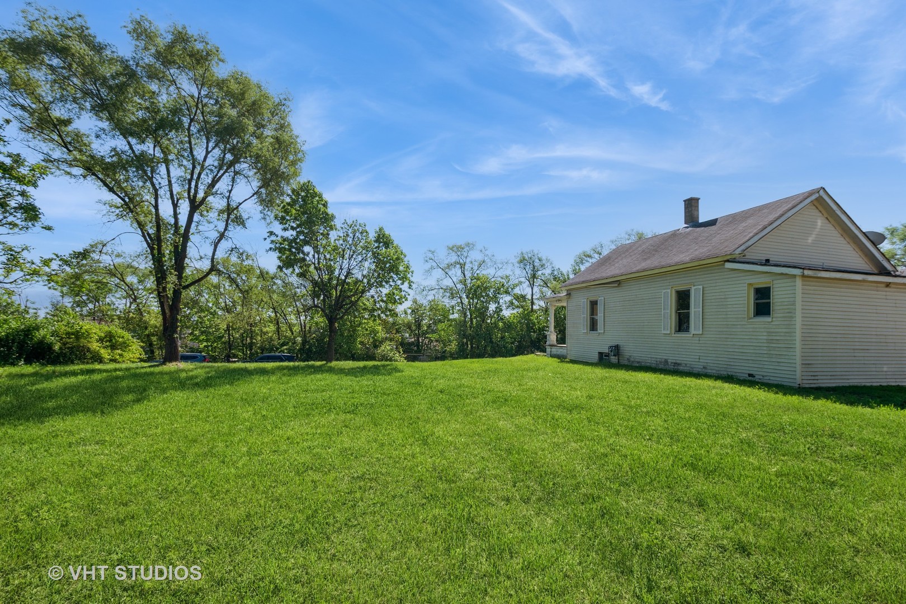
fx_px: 377
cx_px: 453
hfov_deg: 100.4
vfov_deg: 77.3
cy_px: 302
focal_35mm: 15
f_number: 7.1
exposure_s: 1/400
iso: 250
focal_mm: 10
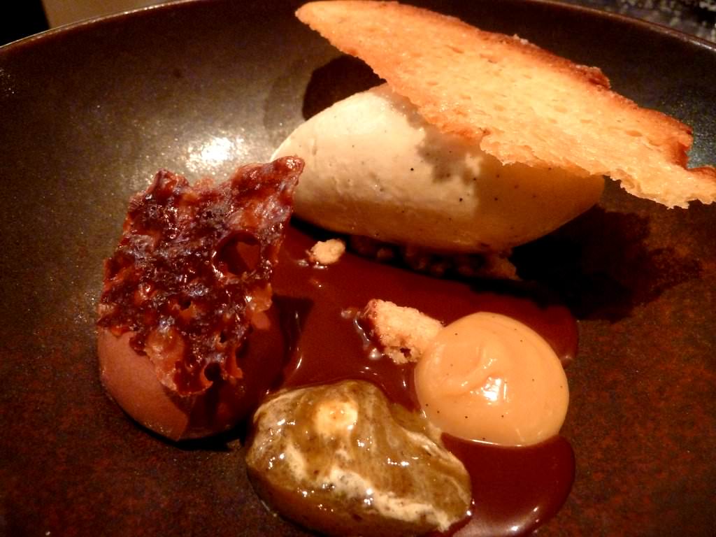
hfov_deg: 69.4
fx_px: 517
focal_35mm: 25
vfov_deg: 54.9
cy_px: 268
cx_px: 358
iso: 400
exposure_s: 1/4
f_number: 3.3
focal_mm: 4.1
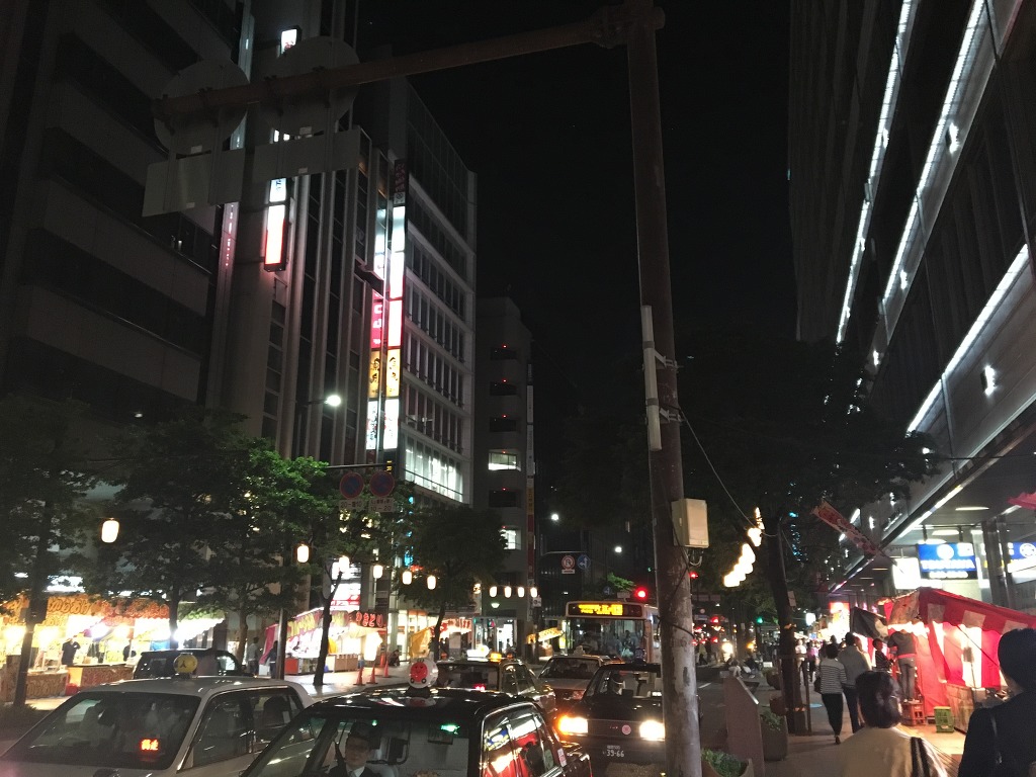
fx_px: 868
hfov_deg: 61.7
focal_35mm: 29
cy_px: 388
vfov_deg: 48.2
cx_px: 518
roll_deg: +0.9
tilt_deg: +16.0
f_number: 2.2
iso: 250
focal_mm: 4.15
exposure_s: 1/15
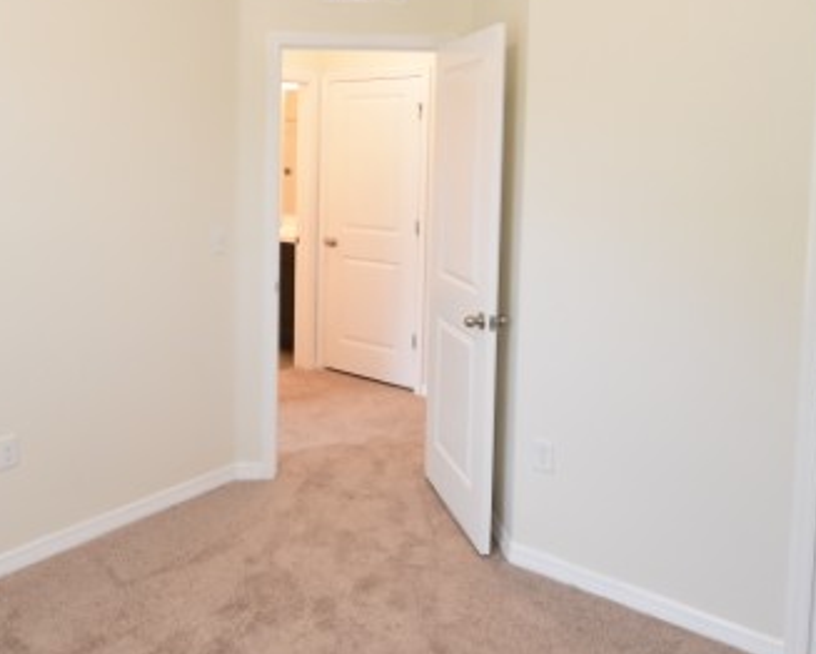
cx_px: 309
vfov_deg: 46.2
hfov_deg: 56.5
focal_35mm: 31
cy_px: 202
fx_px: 749
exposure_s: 1/60
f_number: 3.5
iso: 1250
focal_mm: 10
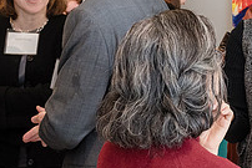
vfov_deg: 13.3
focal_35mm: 103
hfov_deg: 18.7
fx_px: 721
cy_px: 98
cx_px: 309
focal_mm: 24
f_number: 5
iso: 2000
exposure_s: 1/160
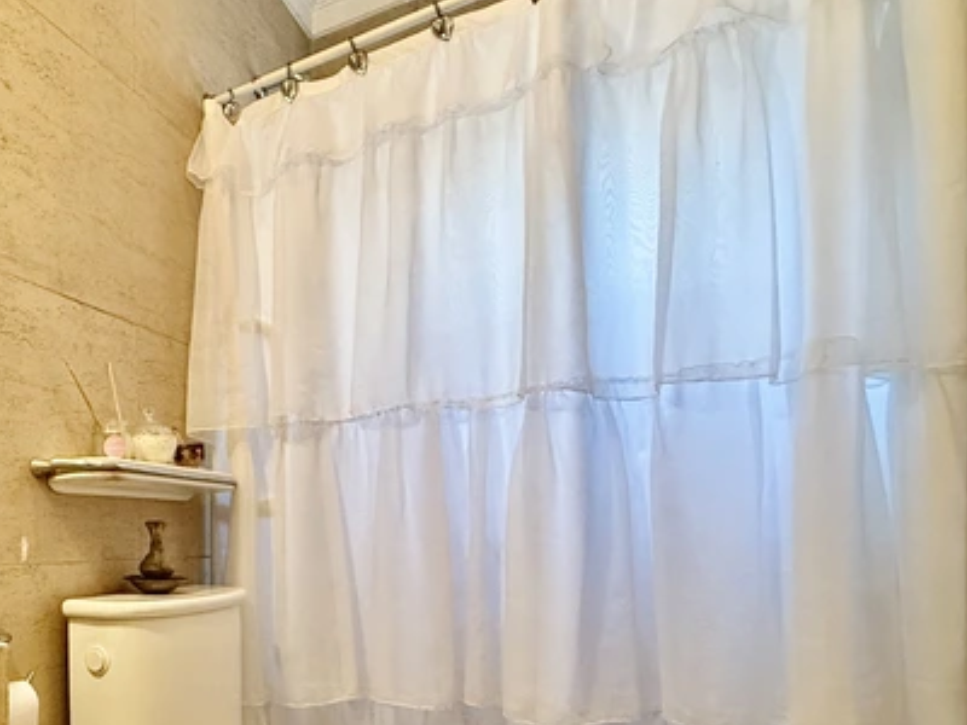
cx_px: 155
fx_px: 782
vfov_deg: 48.2
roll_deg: +0.3
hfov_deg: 57.3
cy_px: 527
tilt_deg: +0.6
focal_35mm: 28
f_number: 2.2
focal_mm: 2.22
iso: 500
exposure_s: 1/50
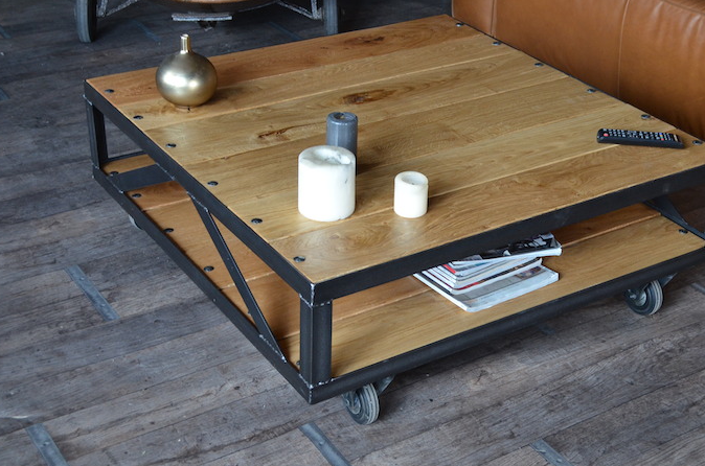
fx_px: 1114
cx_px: 388
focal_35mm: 57
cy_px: 215
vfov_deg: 23.7
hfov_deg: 35.1
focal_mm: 32
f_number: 5.6
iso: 800
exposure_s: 1/40
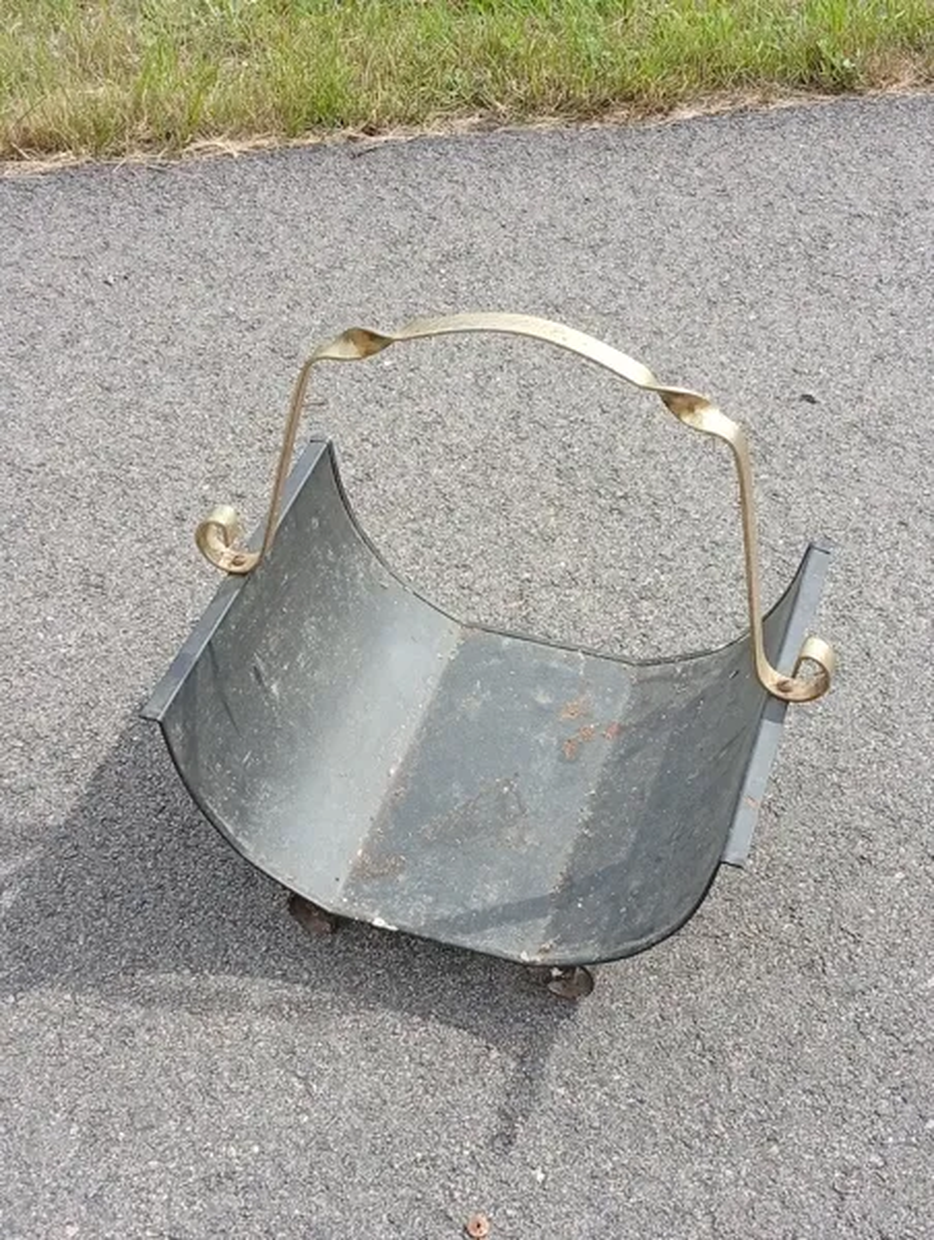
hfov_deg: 27.1
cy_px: 620
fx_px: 1937
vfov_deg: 35.5
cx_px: 467
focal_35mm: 54
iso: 50
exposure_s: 1/265
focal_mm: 3.98
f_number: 1.8
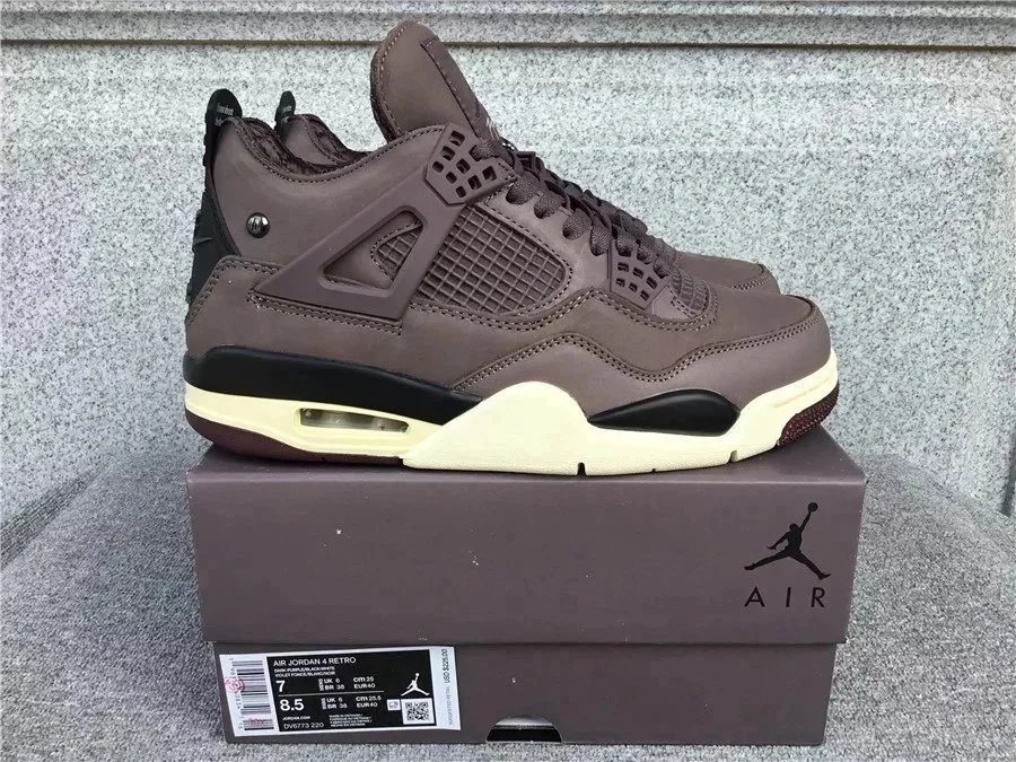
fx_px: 910
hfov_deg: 58.4
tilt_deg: -17.7
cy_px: 381
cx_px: 508
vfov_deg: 45.4
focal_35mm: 31
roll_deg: +0.4
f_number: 2.4
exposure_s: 1/272
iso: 25
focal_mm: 3.3
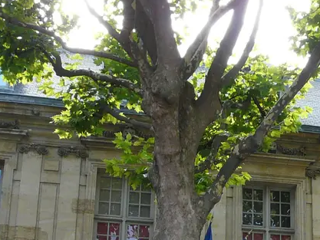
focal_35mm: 86
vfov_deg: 16.8
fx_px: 795
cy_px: 242
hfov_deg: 22.0
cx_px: 309
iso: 100
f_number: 3.6
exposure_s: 1/125
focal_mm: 4.6
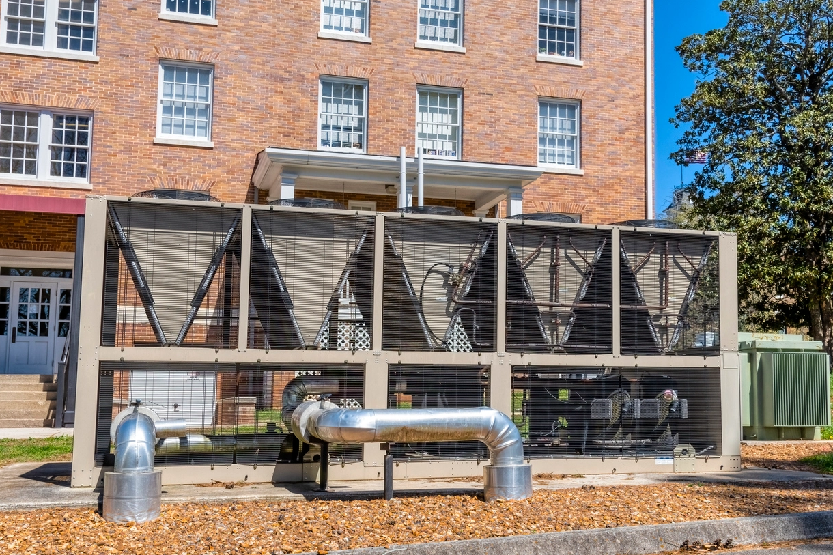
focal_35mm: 37
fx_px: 856
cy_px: 285
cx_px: 419
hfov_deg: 51.9
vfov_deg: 35.9
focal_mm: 24
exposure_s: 1/1000
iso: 400
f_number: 8
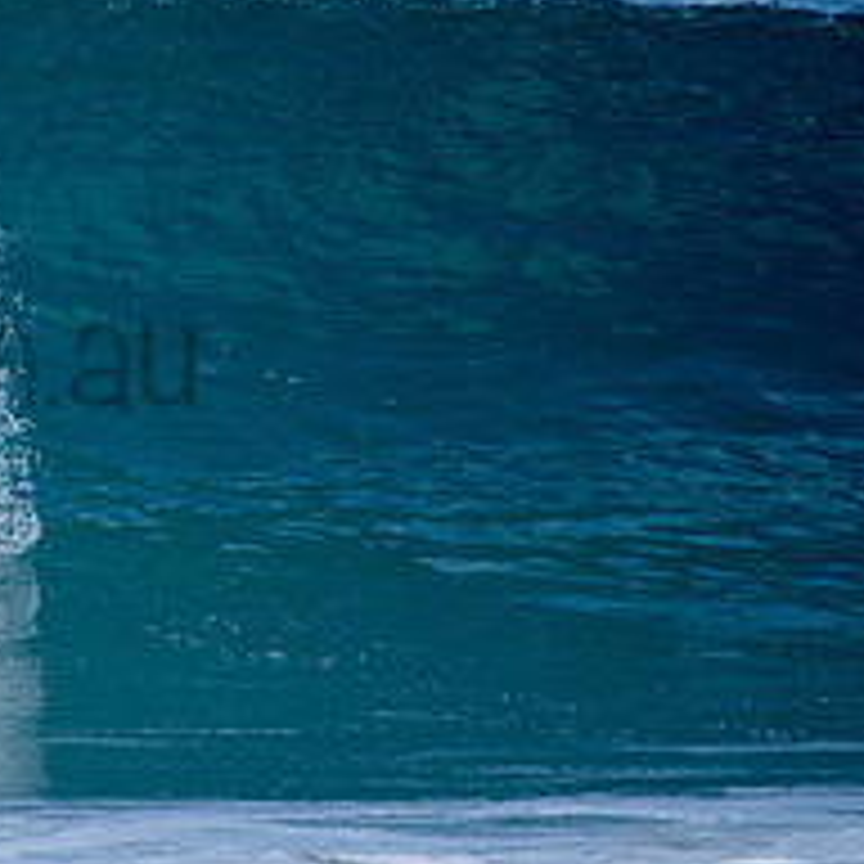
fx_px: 36343
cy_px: 304
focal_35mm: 1287
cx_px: -279
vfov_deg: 1.4
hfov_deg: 1.4
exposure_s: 1/2000
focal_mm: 500
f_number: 5.6
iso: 160
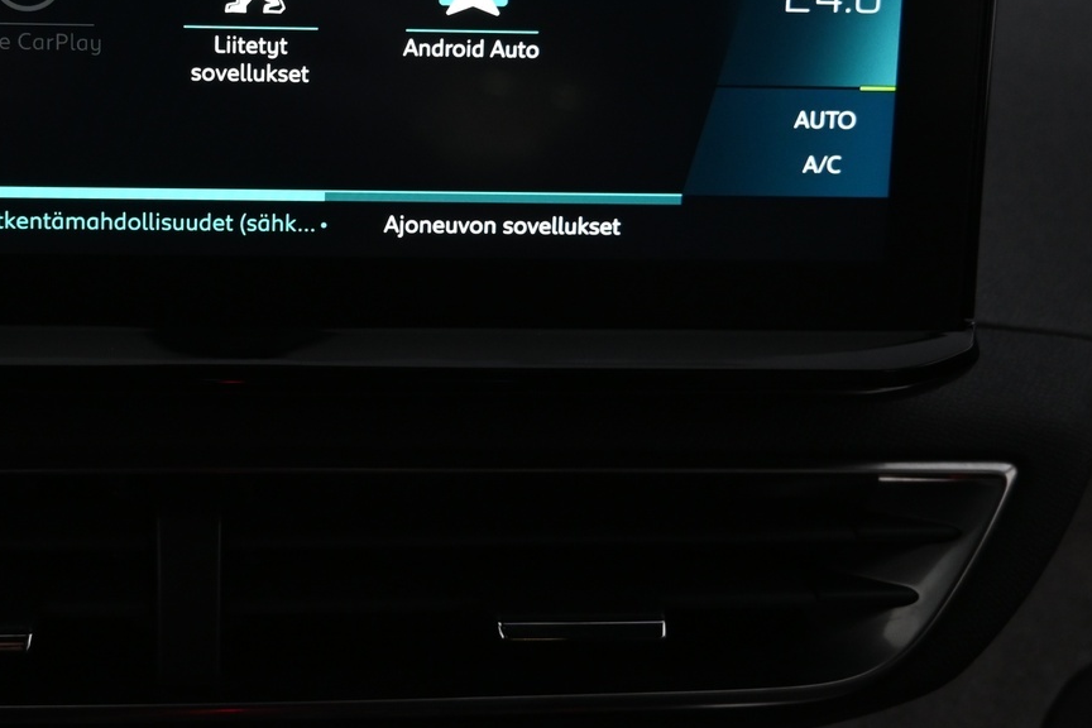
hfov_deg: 41.8
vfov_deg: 29.2
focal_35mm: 45
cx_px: 222
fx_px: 1365
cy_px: 150
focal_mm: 16
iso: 560
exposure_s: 1/25
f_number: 3.5
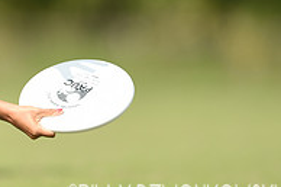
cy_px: -25
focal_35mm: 1194
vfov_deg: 1.1
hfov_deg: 1.7
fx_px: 9312
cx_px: -25
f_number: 2.8
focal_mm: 400
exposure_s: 1/2500
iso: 160
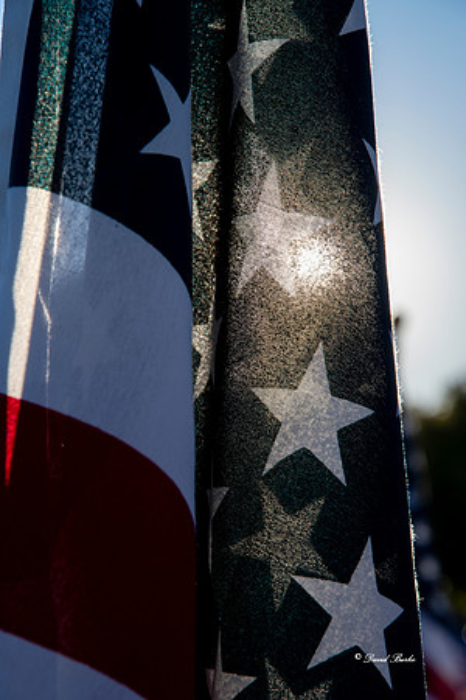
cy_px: 350
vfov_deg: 17.1
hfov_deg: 11.4
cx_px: 233
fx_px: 2330
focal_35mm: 120
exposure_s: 1/500
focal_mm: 80
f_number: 8
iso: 200
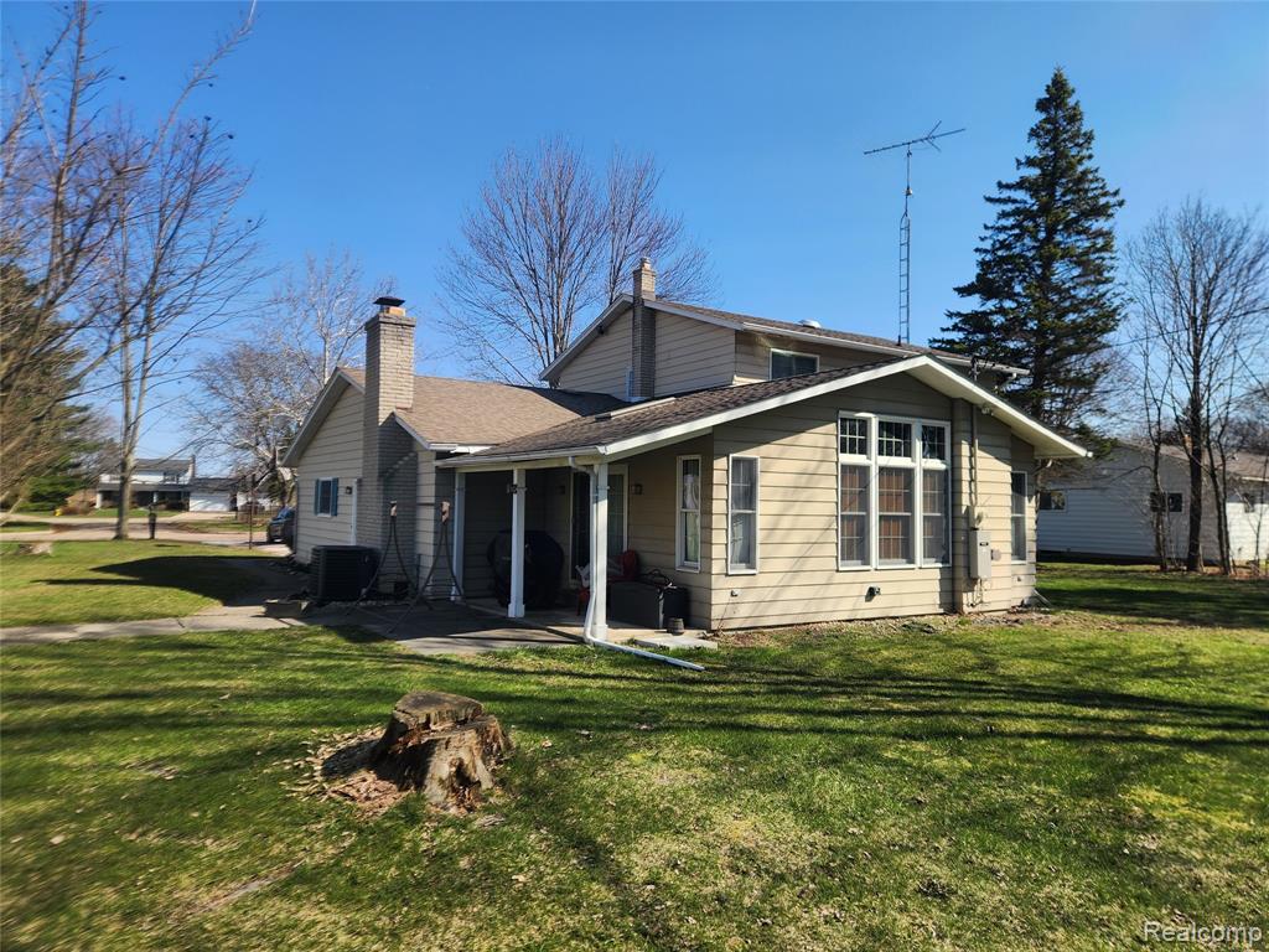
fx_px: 843
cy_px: 476
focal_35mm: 23
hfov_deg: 73.9
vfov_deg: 58.9
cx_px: 634
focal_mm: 5.4
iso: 20
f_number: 1.8
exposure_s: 1/1402
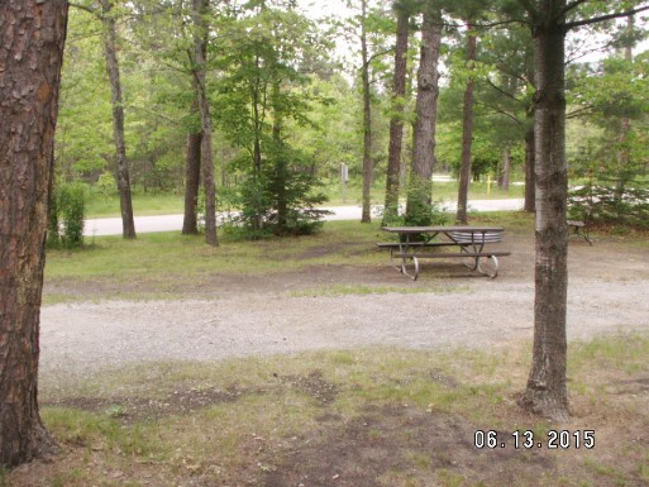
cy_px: 244
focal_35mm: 35
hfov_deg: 52.6
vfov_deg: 40.7
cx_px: 324
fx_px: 656
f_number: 4.5
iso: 50
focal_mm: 5.86
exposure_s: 1/80
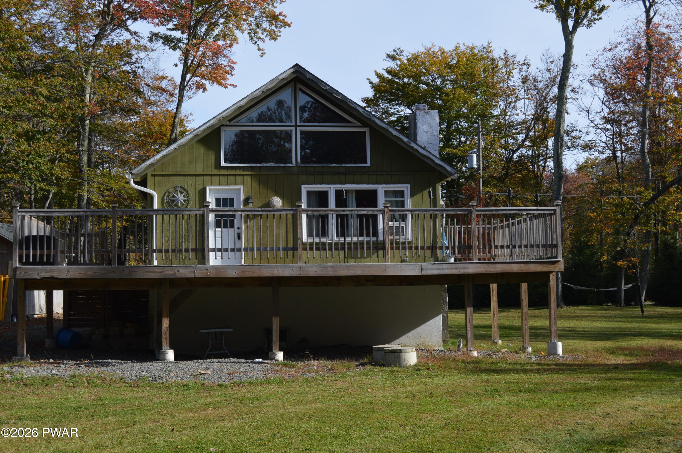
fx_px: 908
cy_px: 226
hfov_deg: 41.1
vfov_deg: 28.0
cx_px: 341
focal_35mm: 48
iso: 100
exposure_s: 1/250
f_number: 8
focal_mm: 32
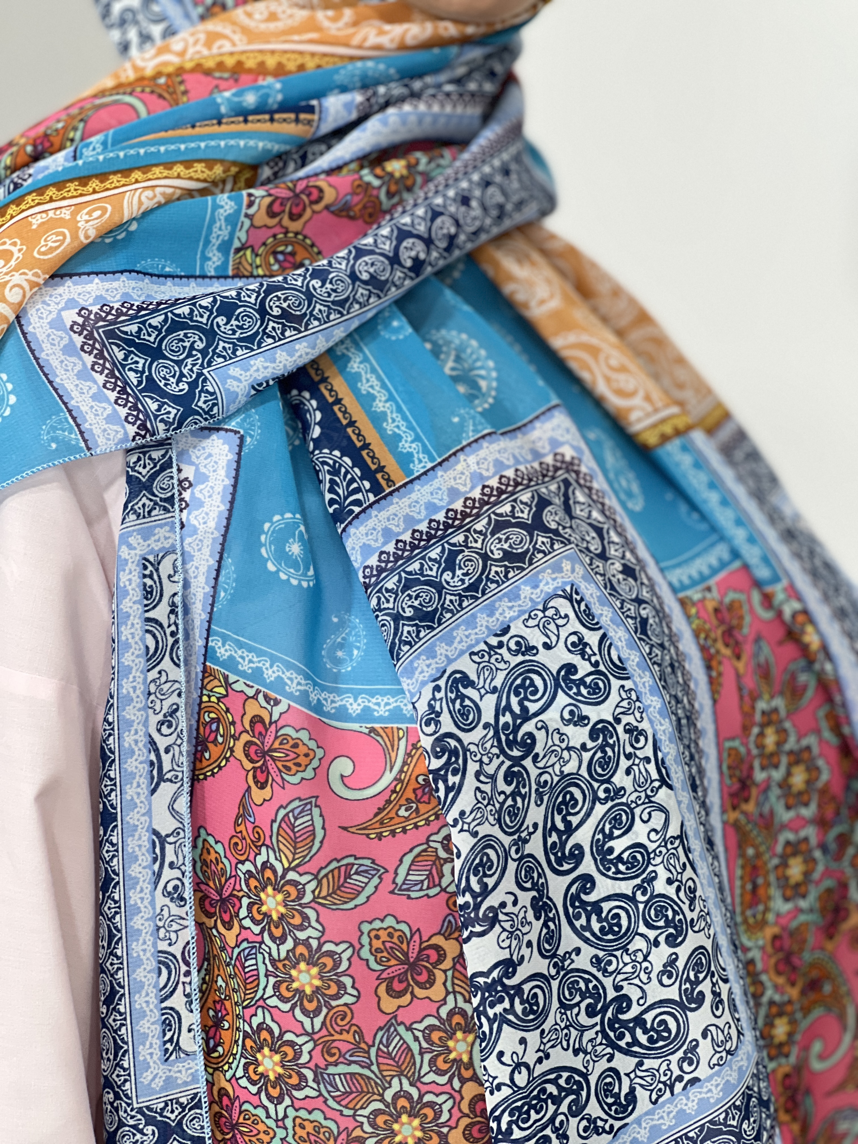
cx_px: 429
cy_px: 572
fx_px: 2545
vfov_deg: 25.3
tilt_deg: -6.7
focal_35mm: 77
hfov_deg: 19.1
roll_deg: -4.1
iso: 250
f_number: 2.8
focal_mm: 9
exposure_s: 1/100
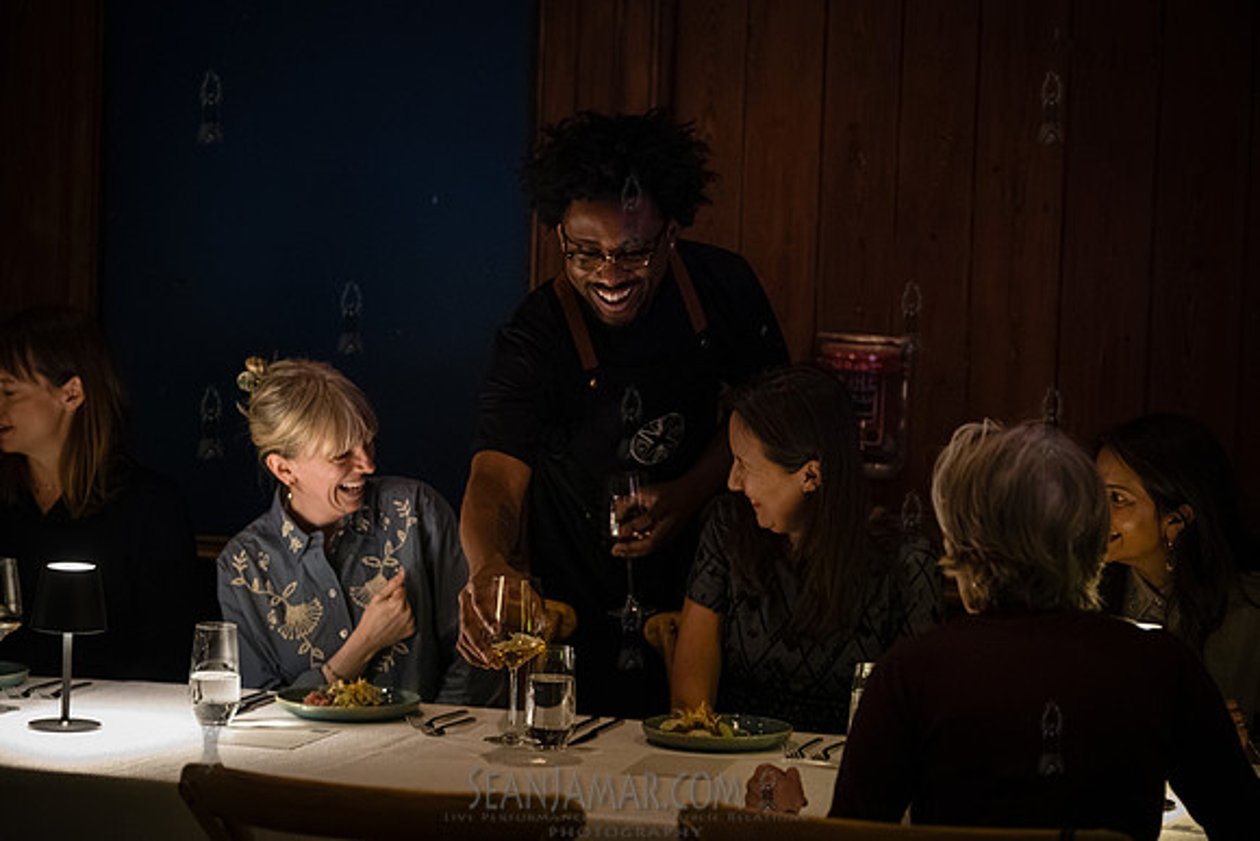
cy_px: 420
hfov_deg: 24.8
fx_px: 2871
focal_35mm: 82
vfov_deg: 16.7
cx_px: 630
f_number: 2.8
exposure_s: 1/160
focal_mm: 82
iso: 12800
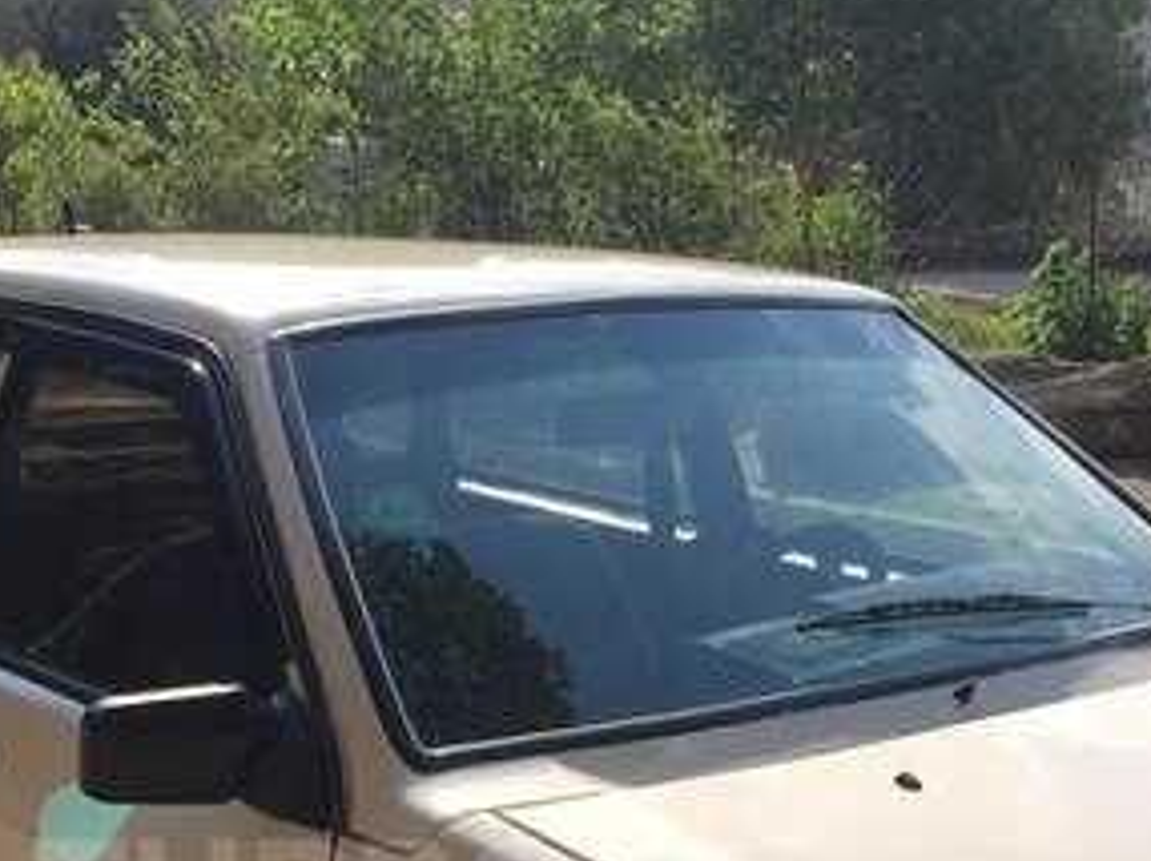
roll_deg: +0.5
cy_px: 899
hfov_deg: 28.9
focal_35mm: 67
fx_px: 2226
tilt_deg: -20.2
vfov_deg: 21.0
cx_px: 447
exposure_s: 1/2083
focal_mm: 4.15
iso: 32
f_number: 2.2
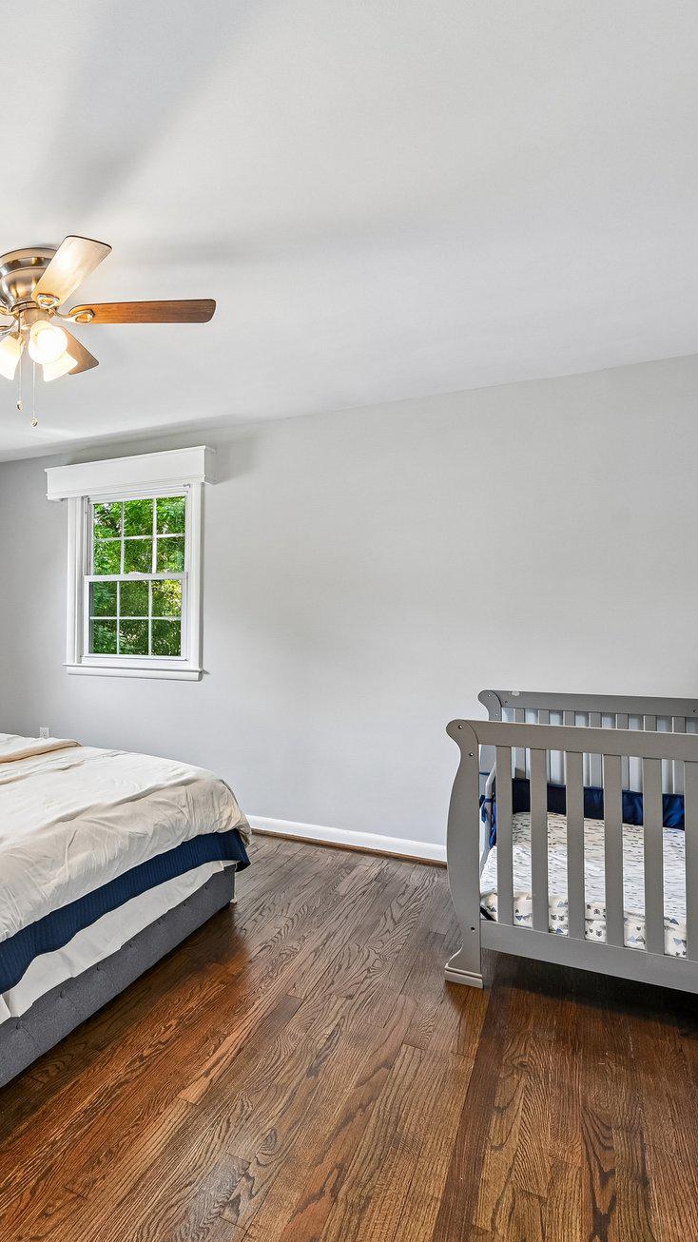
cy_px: 619
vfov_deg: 78.7
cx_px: -46
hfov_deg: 41.0
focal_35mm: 23
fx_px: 757
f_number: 8
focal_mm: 14
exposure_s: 1/13
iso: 400
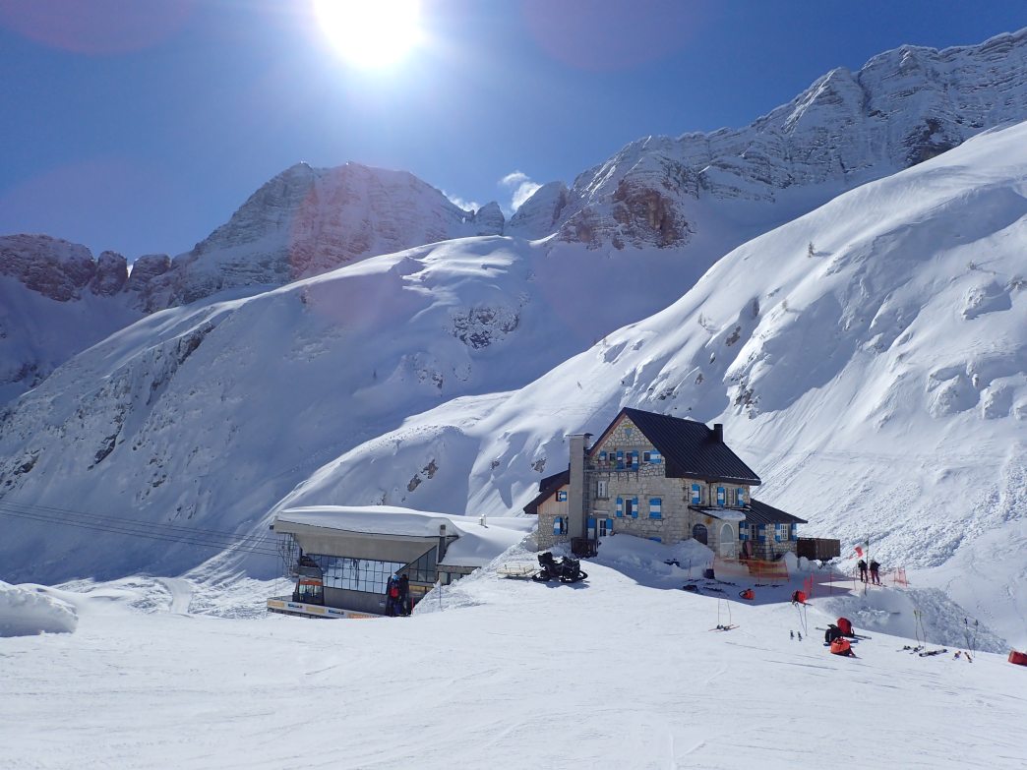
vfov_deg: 54.9
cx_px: 514
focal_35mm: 25
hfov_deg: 69.4
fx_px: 742
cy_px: 385
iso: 160
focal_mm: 4.5
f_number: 8
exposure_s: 1/1000
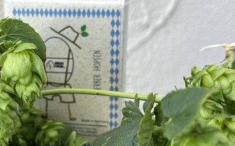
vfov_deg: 20.9
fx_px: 397
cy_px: 86
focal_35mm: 62
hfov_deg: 32.7
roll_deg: +2.4
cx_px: 79
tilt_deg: -13.3
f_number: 1.6
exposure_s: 1/122
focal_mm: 5.1
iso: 32
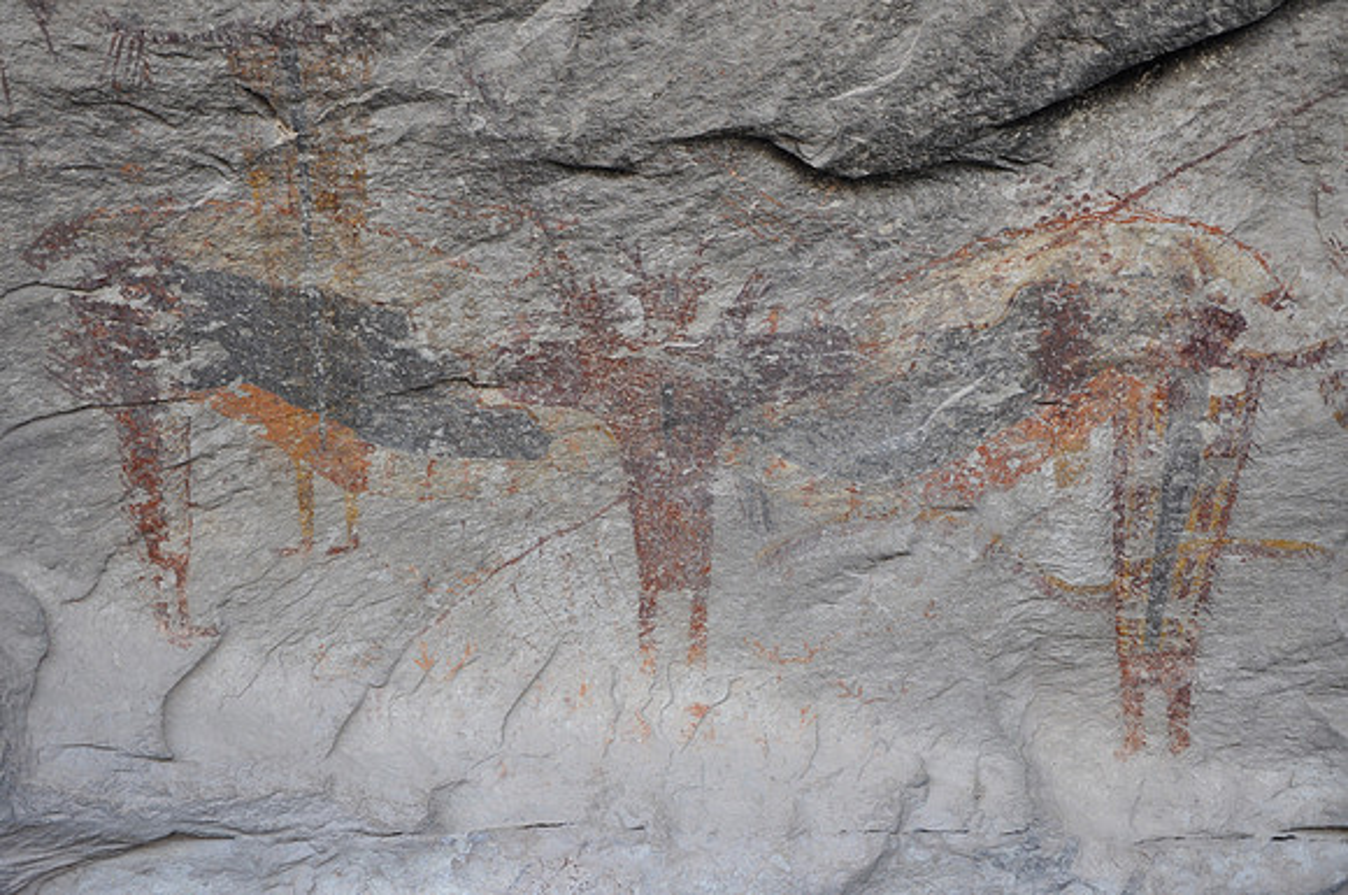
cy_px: 448
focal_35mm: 52
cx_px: 674
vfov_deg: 25.7
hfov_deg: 37.9
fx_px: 1963
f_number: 5.6
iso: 320
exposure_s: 1/30
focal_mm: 35
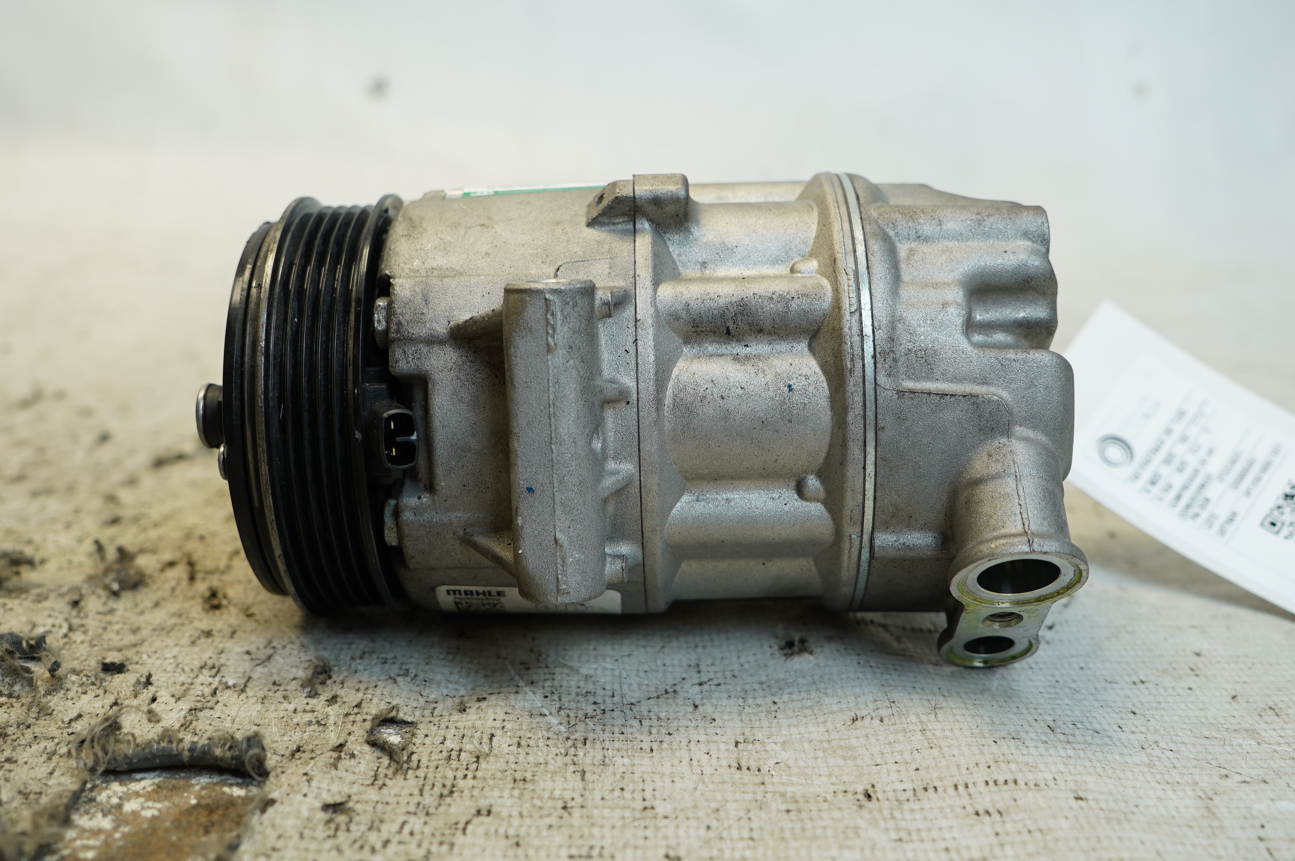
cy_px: 430
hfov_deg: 48.5
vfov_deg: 33.3
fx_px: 1438
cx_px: 648
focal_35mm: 40
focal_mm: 27
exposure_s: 1/60
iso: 200
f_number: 4
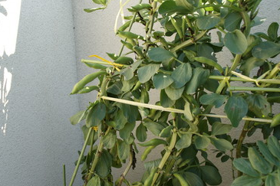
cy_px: 98
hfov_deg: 41.0
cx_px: 120
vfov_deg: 28.0
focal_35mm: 48
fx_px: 373
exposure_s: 1/80
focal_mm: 26
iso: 100
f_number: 5.6
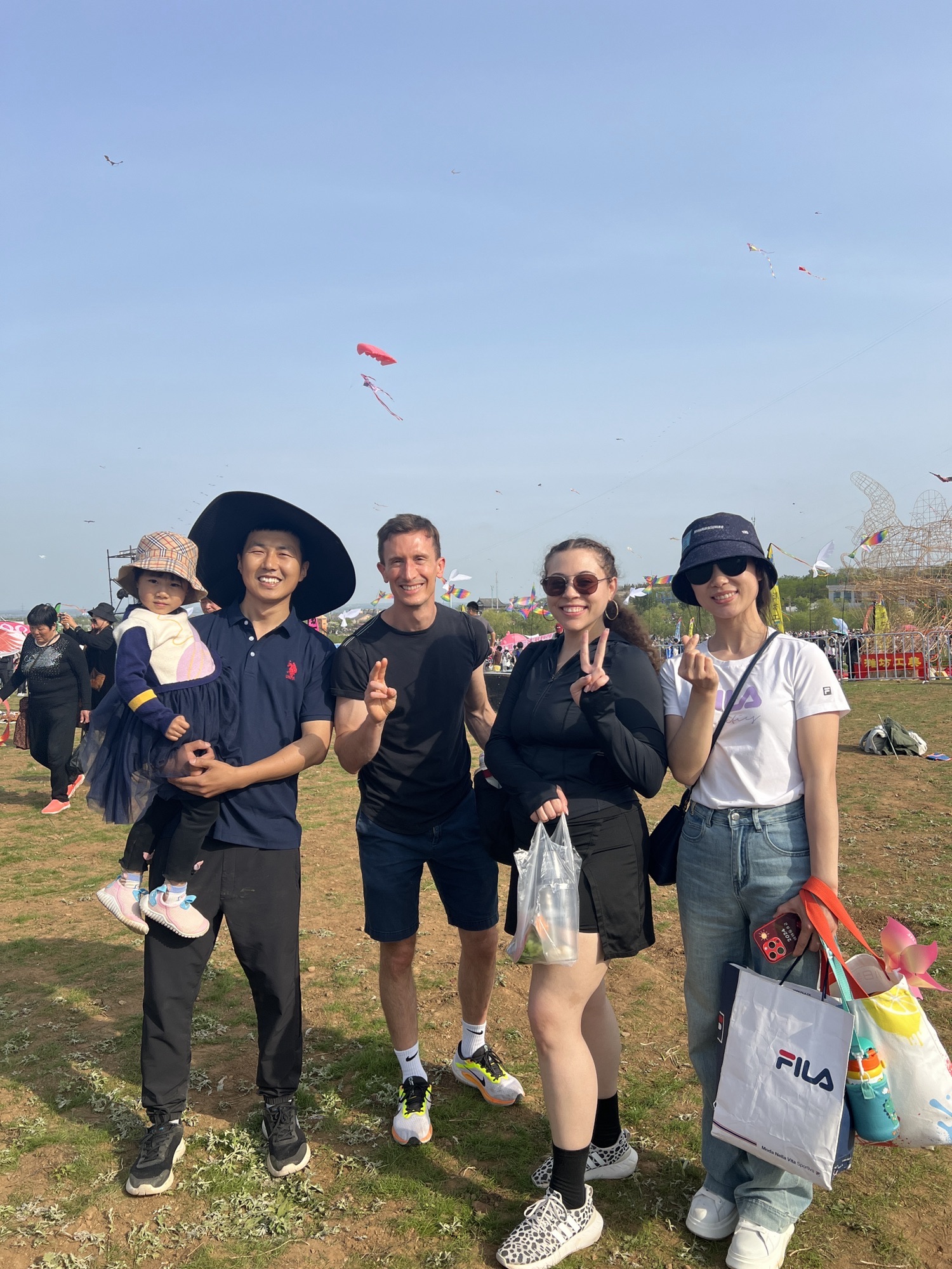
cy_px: 634
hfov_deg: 53.1
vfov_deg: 67.3
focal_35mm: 26
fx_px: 953
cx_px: 476
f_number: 1.5
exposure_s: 1/3968
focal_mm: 5.7
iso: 50
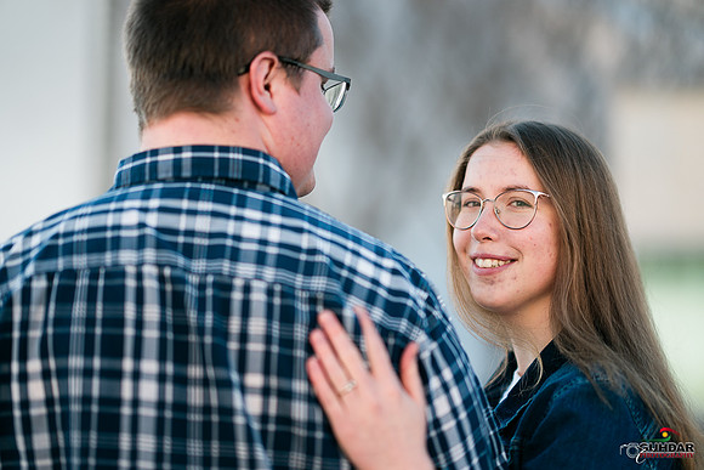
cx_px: 352
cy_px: 235
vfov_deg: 16.1
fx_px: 1663
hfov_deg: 23.9
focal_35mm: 85
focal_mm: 85
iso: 100
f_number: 1.4
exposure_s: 1/1600
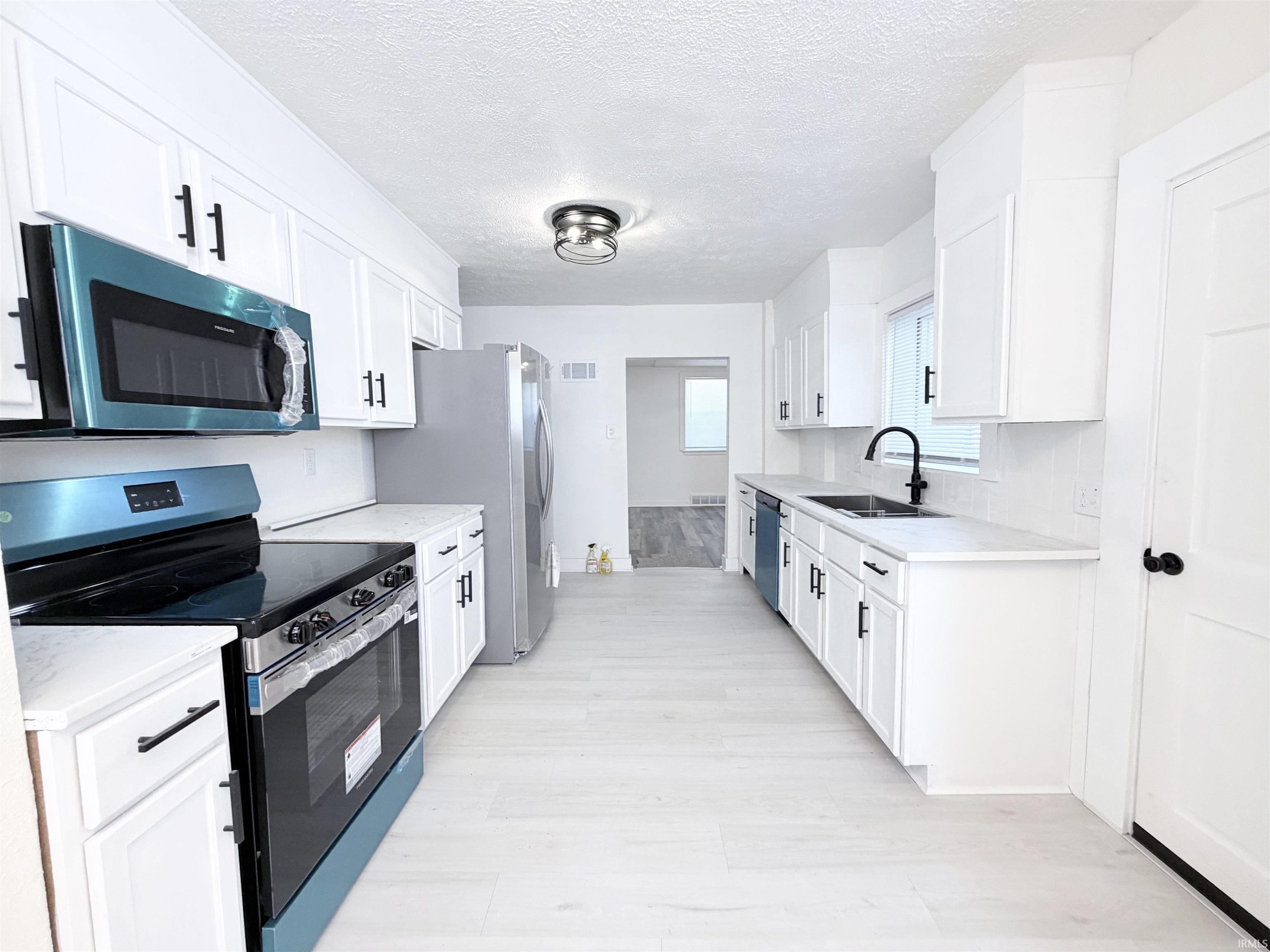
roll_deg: +1.3
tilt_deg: -3.4
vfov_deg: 85.7
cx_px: 635
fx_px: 514
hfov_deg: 102.1
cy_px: 476
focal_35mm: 14
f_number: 2.2
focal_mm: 2.22
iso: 200
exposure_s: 1/120
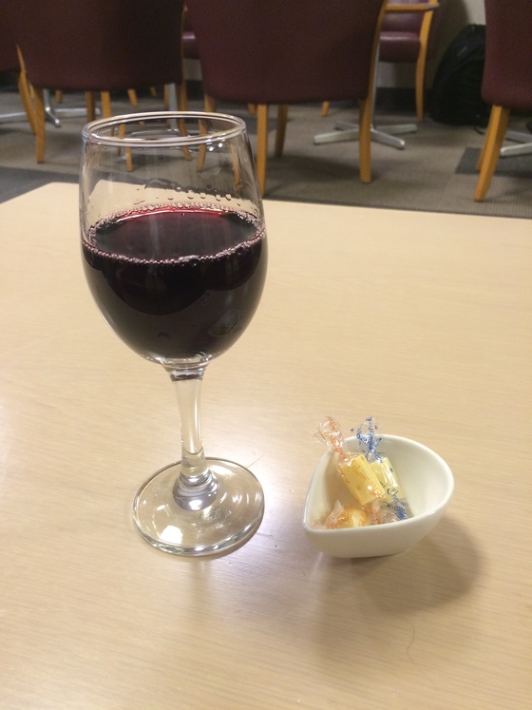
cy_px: 355
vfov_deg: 61.7
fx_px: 594
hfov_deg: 48.2
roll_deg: +1.2
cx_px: 266
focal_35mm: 29
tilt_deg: -32.9
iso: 125
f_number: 2.2
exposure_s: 1/30
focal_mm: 4.15
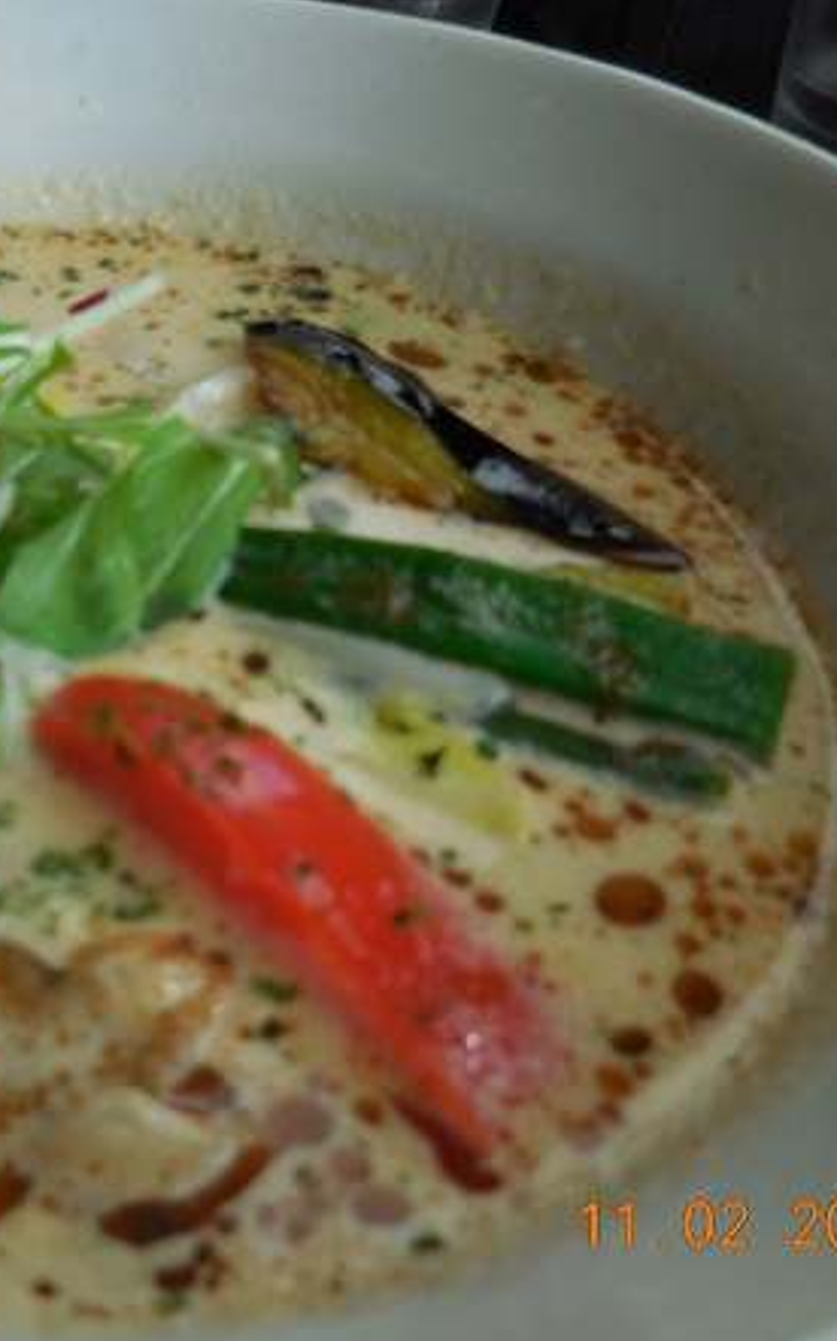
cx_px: 91
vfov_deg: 54.0
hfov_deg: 33.5
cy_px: 677
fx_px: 1315
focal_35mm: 36
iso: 125
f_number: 3.3
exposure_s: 1/400
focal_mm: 4.5
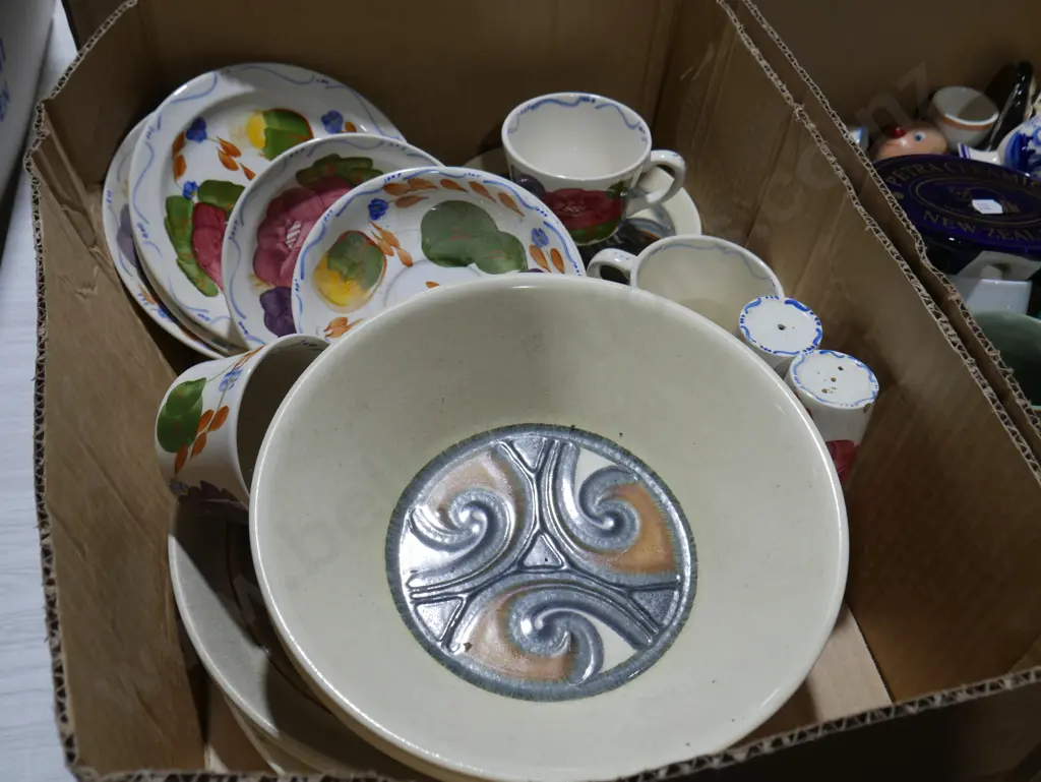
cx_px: 520
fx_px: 1023
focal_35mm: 34
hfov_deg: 53.9
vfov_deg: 41.8
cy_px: 391
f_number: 5
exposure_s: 1/80
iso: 200
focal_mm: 17
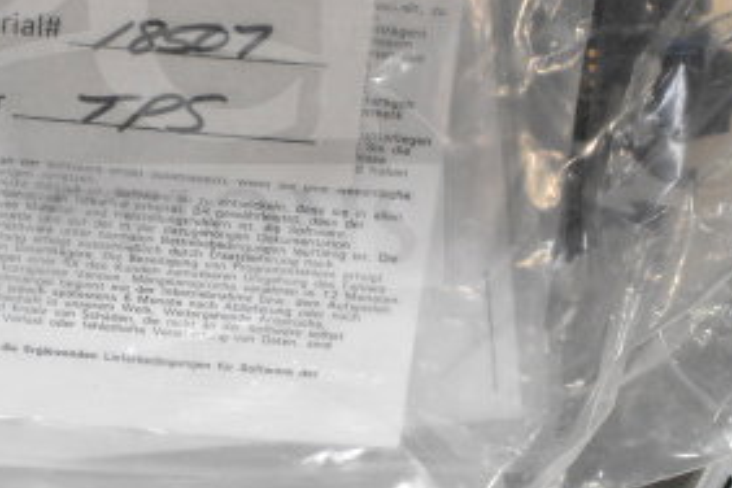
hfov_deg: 25.6
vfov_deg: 17.3
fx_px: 1586
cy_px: 82
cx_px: 151
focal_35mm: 78
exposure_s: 1/500
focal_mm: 24
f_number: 11
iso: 6400
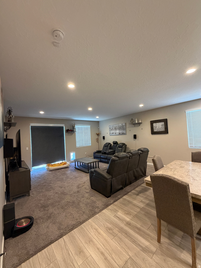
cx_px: 100
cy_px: 134
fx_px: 108
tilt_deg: -0.6
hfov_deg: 85.7
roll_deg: +2.1
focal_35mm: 14
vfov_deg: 102.1
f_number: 2.2
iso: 400
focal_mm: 2.22
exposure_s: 1/60
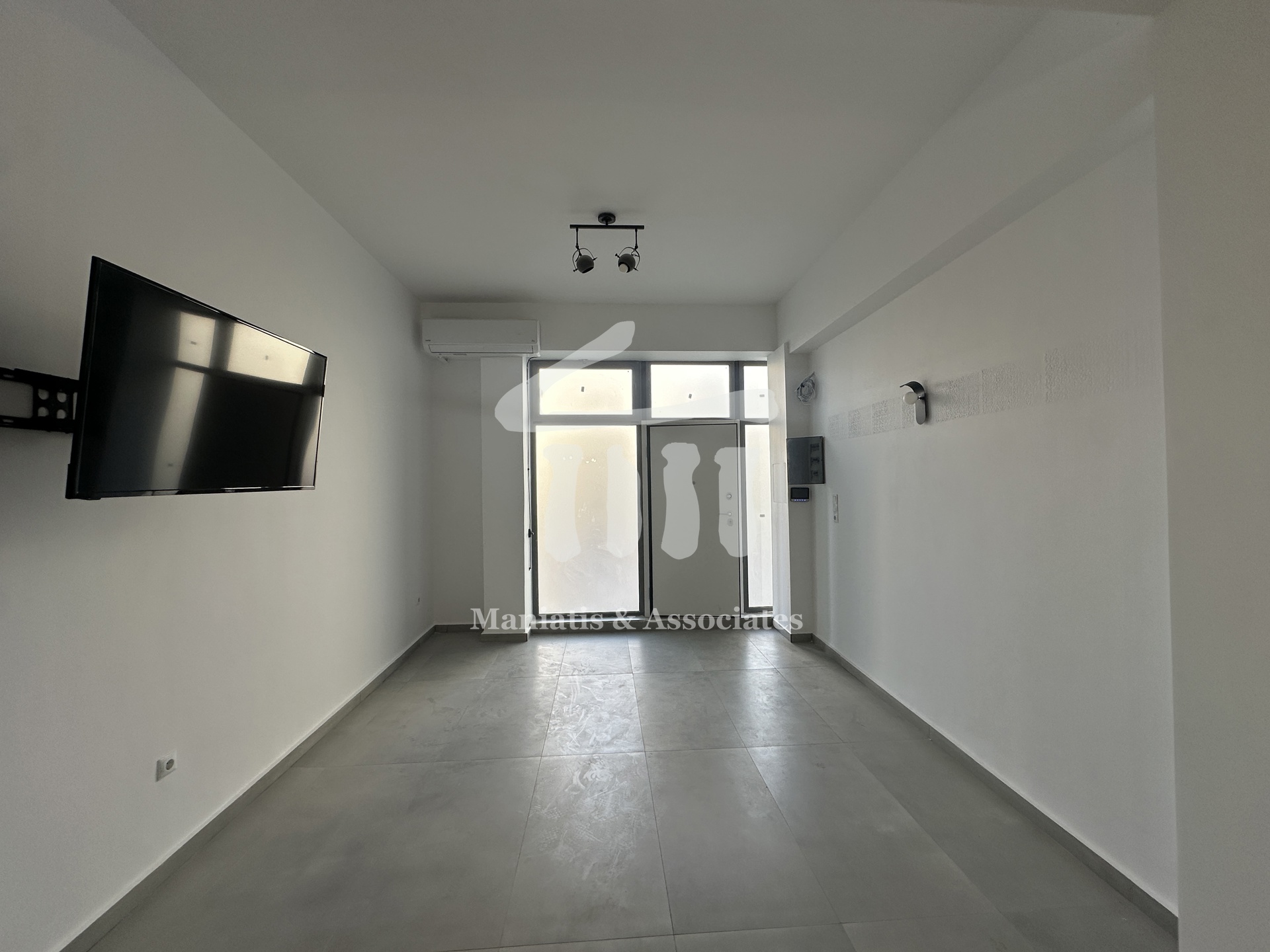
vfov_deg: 85.7
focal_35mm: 14
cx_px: 635
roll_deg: +0.8
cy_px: 476
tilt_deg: -0.3
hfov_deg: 102.1
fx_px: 514
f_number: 2.2
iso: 40
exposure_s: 1/132
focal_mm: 2.22
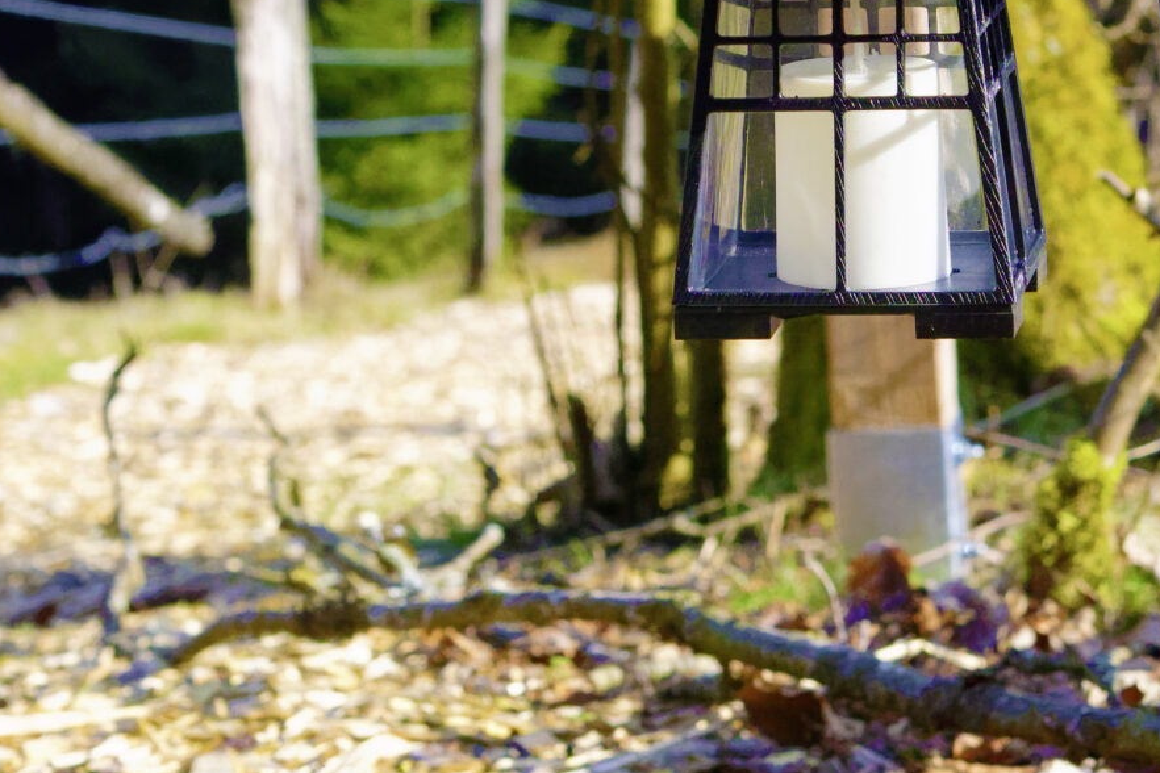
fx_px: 4865
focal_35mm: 151
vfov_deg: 9.0
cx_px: 577
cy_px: -73
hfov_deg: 13.6
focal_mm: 52
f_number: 6.3
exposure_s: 1/8000
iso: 4000
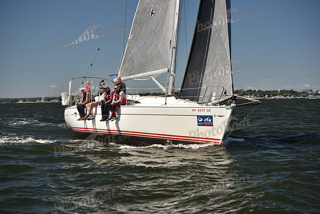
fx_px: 622
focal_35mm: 70
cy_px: 107
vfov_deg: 19.5
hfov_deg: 28.8
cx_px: 160
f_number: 4
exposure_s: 1/1250
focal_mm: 70
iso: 250
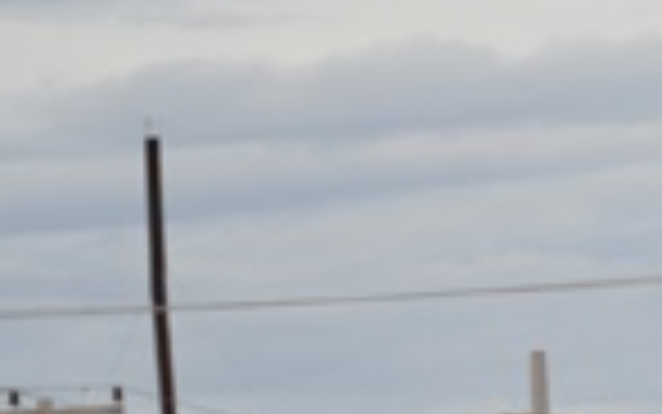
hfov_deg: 3.5
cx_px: 1189
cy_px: 983
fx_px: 10739
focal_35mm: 595
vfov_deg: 2.2
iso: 100
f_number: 5.6
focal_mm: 56
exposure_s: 1/125
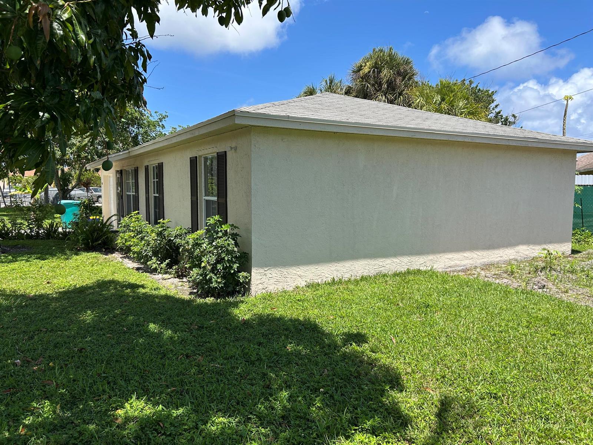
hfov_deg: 67.3
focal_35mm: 26
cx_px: 296
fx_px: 445
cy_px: 222
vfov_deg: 53.1
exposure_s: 1/3165
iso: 50
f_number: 1.5
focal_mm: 5.7
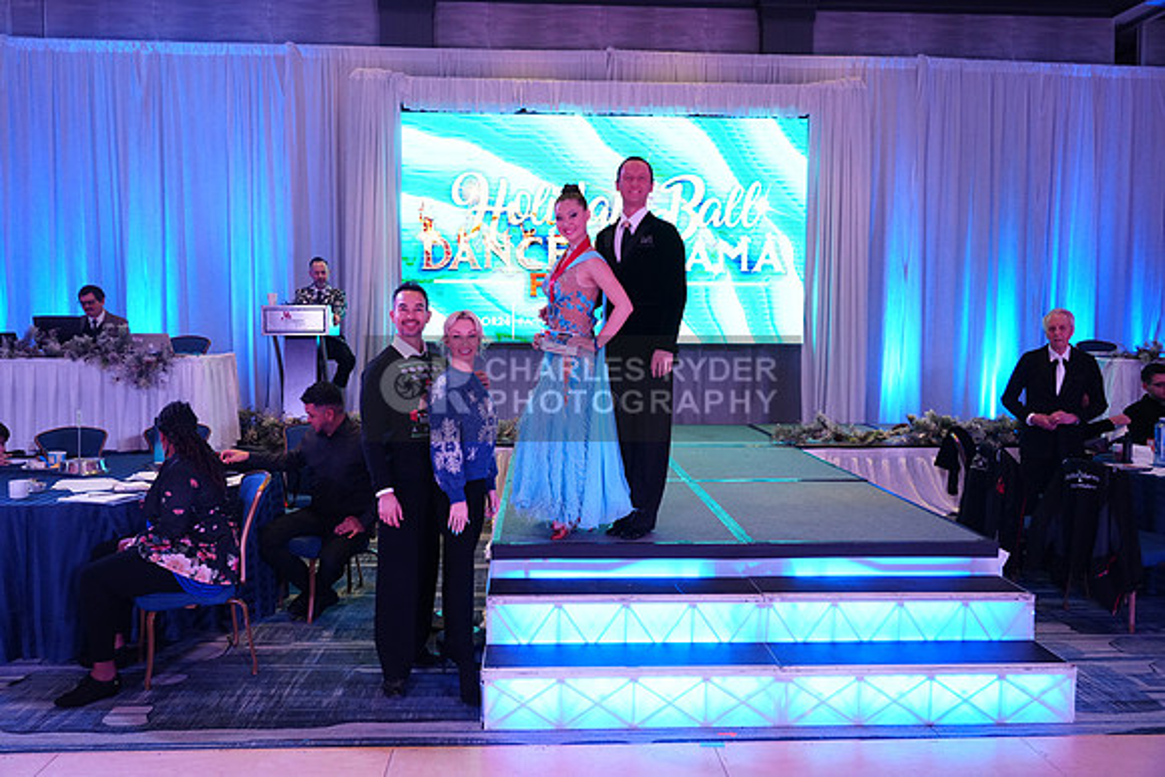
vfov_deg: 46.4
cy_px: 388
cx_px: 582
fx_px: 906
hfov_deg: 65.5
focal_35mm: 28
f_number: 4
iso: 2500
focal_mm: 28
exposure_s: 1/250
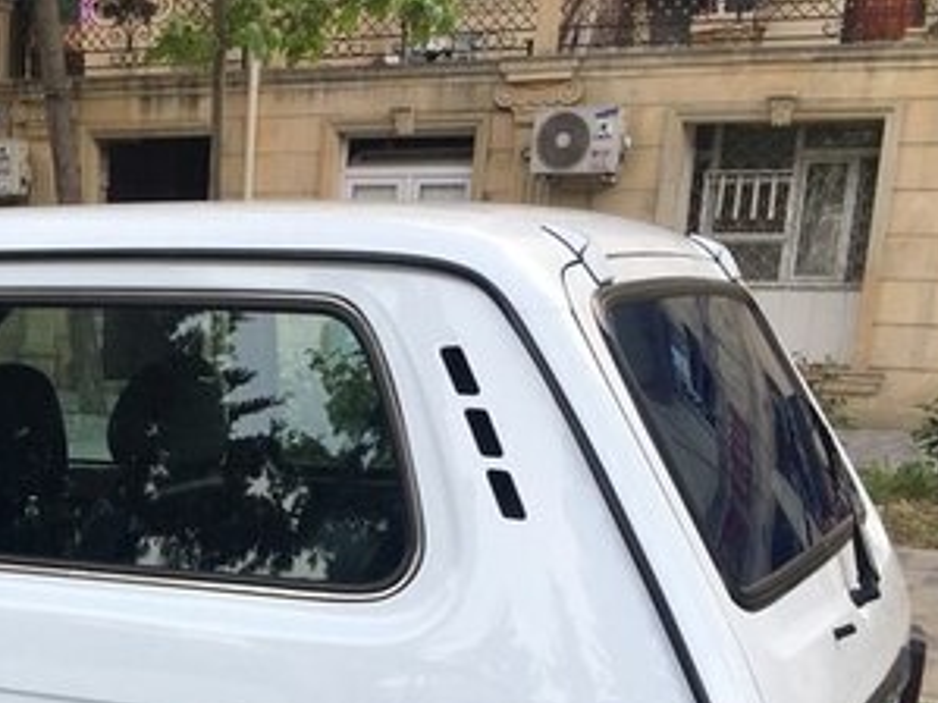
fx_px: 1734
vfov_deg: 21.7
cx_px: 0
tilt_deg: -16.1
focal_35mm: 64
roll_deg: -1.2
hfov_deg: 28.4
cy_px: 774
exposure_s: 1/206
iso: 25
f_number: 2.2
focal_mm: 4.15
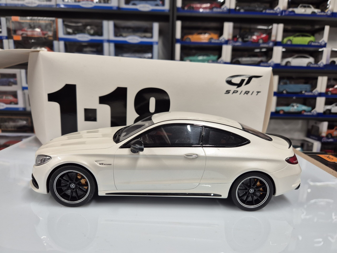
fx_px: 224
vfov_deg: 58.9
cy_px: 126
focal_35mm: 23
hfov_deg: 73.9
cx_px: 168
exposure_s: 1/100
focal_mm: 5.4
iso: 125
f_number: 1.8
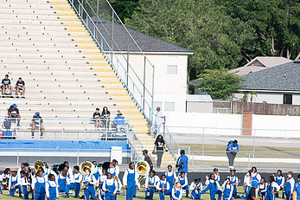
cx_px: 89
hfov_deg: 7.2
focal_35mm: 288
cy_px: 165
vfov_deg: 4.8
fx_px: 2399
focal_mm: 120
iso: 100
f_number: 4
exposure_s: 1/200
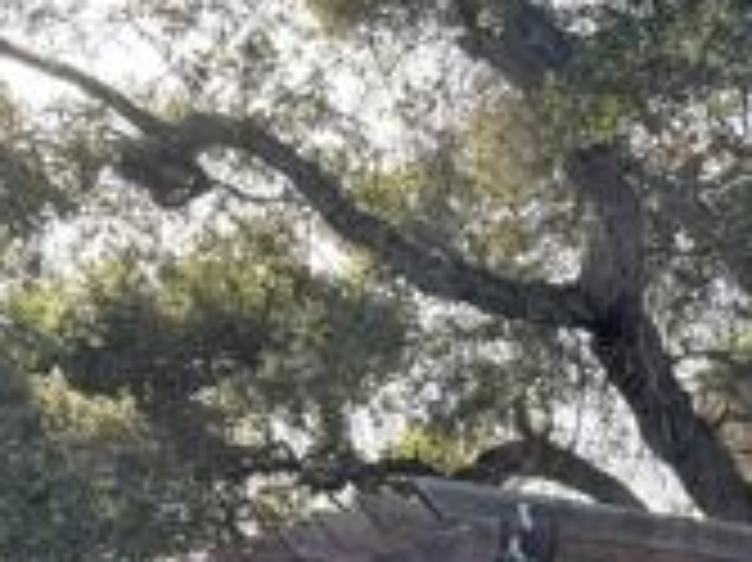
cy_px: 980
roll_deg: -0.7
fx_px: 1997
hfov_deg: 19.3
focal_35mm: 92
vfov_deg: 14.3
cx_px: 1049
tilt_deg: -4.3
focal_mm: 6.86
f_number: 1.78
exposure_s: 1/340
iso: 80
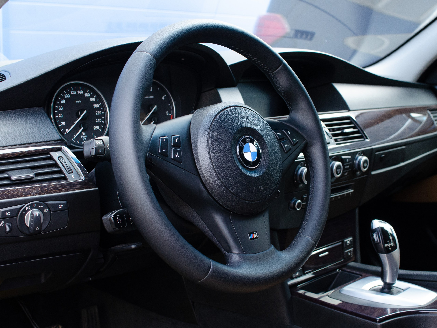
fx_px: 633
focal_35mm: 50
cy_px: 165
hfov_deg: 38.0
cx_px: 246
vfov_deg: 29.0
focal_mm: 30
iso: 800
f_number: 2.8
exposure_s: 1/125
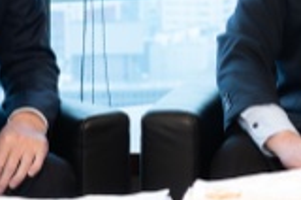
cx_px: 380
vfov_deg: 6.7
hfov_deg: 10.0
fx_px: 1686
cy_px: -9
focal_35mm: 202
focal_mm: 38
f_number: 4.5
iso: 1000
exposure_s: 1/125
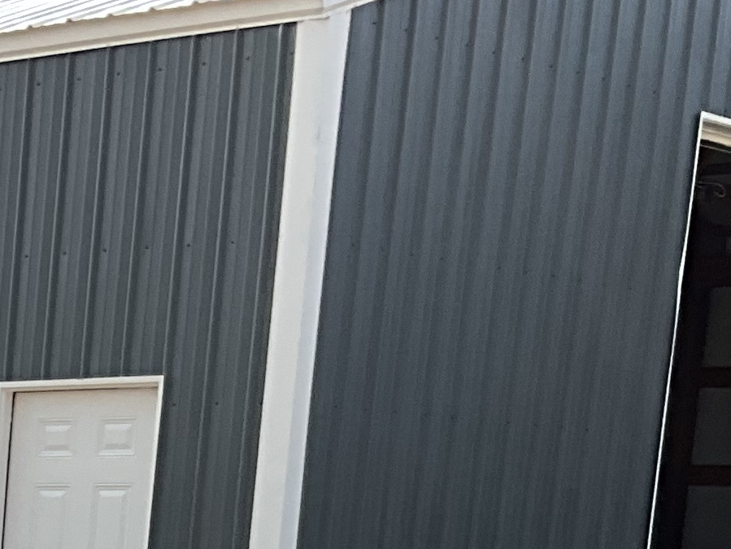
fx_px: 2746
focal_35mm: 130
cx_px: -482
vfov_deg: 10.4
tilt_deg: -11.7
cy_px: 1121
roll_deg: -1.1
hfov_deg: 13.9
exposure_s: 1/1121
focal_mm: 3
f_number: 1.8
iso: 25
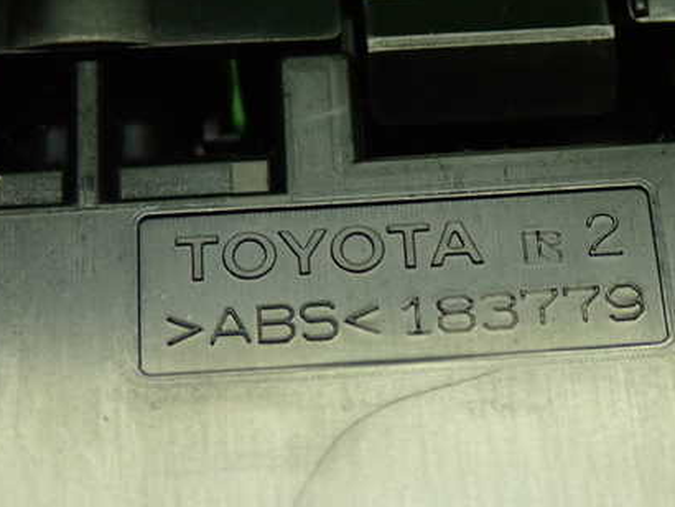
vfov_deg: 12.4
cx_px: 471
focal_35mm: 120
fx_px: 2341
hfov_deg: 16.4
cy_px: 245
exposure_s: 1/80
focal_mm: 14.62
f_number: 4.3
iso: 800
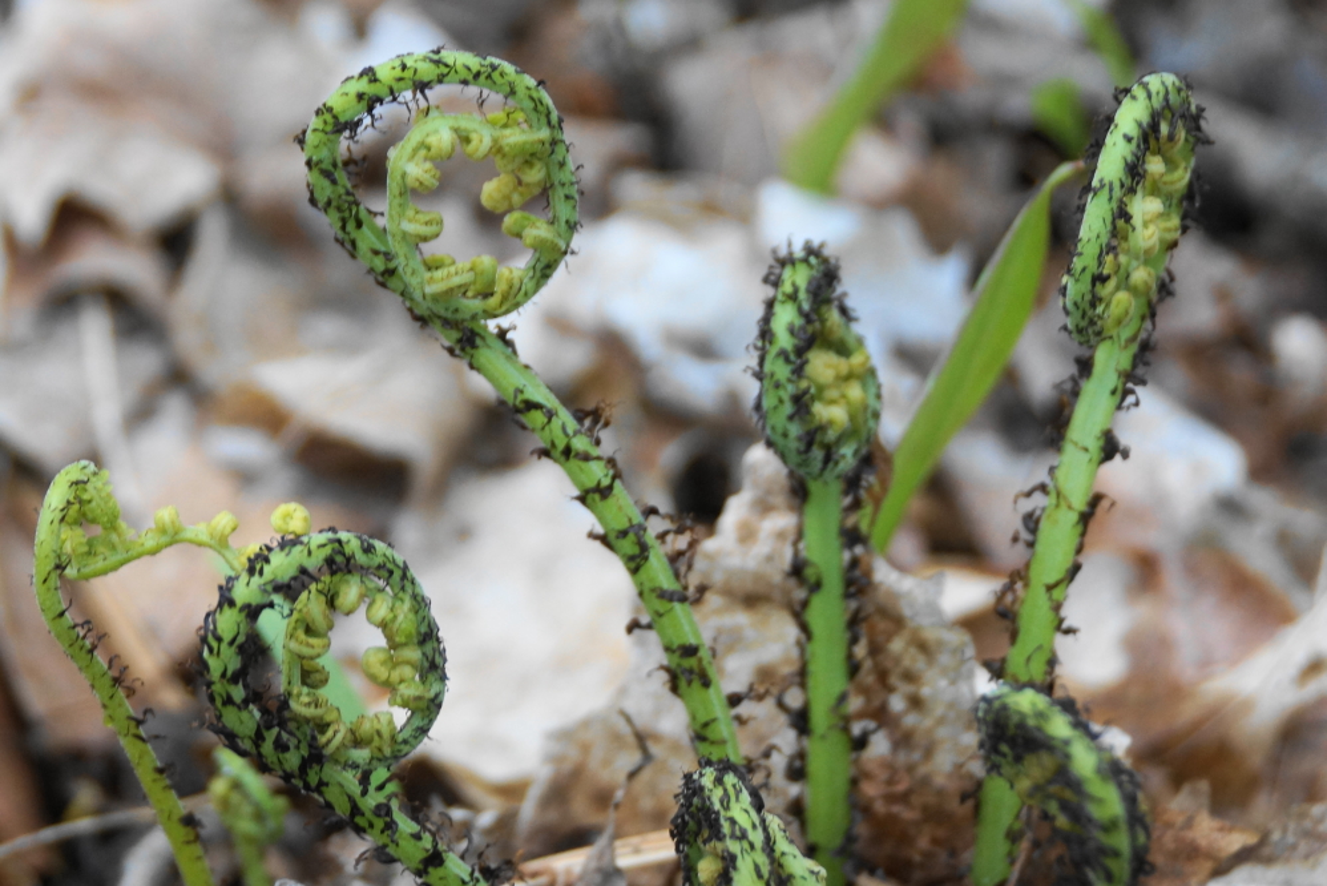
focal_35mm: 82
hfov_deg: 24.6
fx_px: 3042
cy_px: 443
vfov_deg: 16.6
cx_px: 664
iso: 400
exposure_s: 1/100
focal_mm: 55
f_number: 5
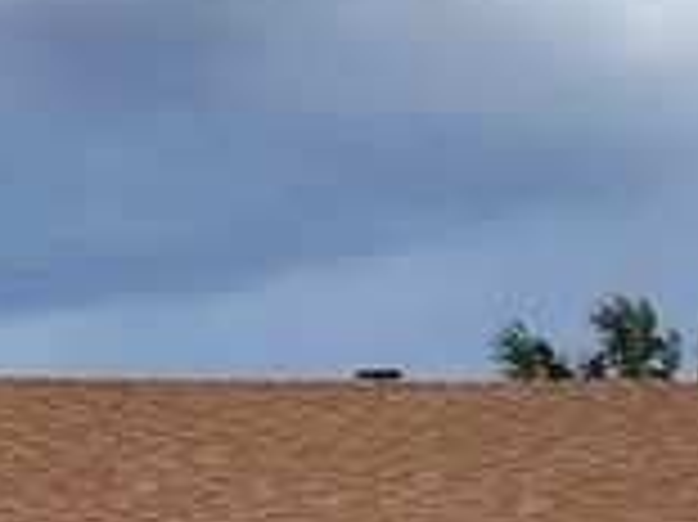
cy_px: 1048
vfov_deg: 9.2
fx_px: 3063
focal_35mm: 152
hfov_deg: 13.0
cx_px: 194
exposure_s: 1/425
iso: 12
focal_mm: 6.4
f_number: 1.8
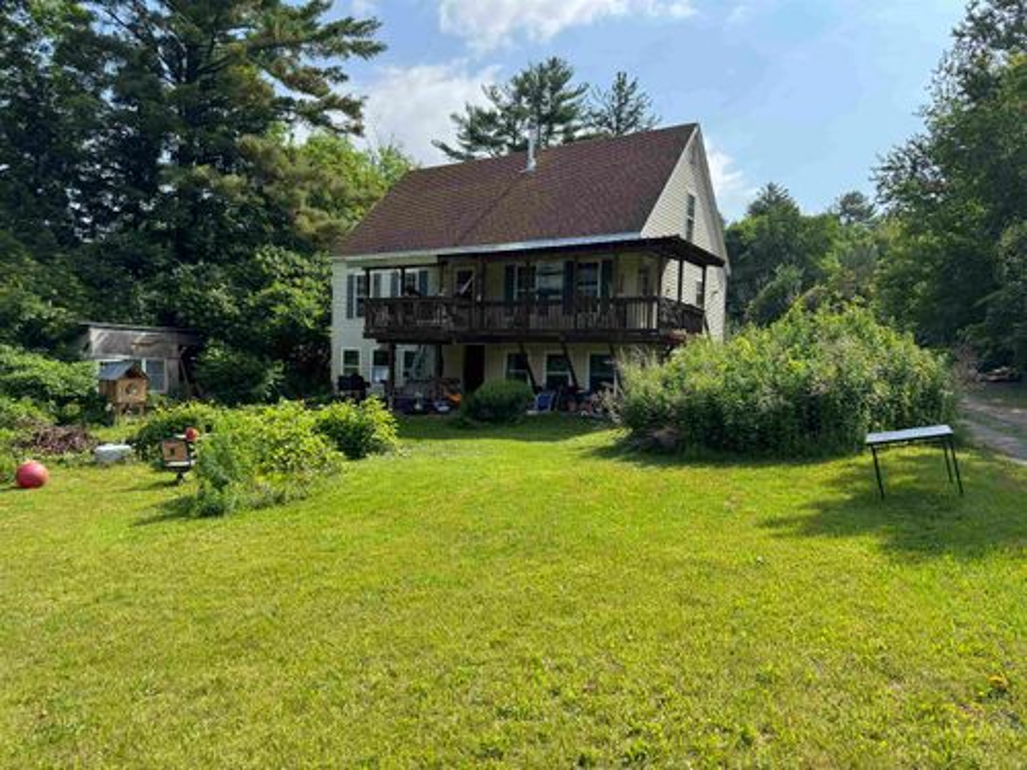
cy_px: 385
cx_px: 514
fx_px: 712
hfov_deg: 71.6
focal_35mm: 24
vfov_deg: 56.8
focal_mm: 6.76
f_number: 1.78
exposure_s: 1/2506
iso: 80
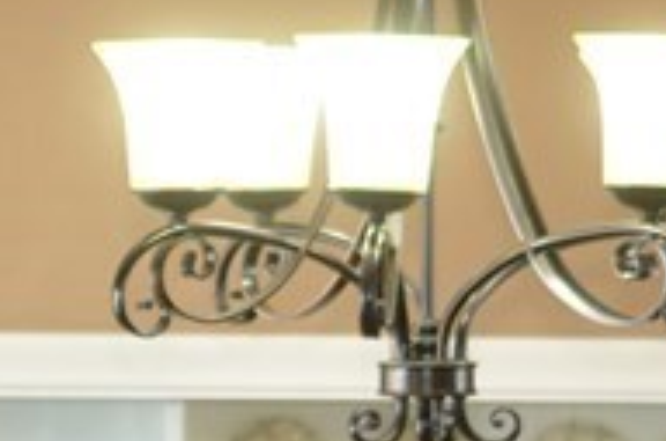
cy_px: 747
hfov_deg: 7.4
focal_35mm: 281
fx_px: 5180
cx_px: 215
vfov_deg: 4.8
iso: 400
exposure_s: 1/80
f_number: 2.5
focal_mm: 35
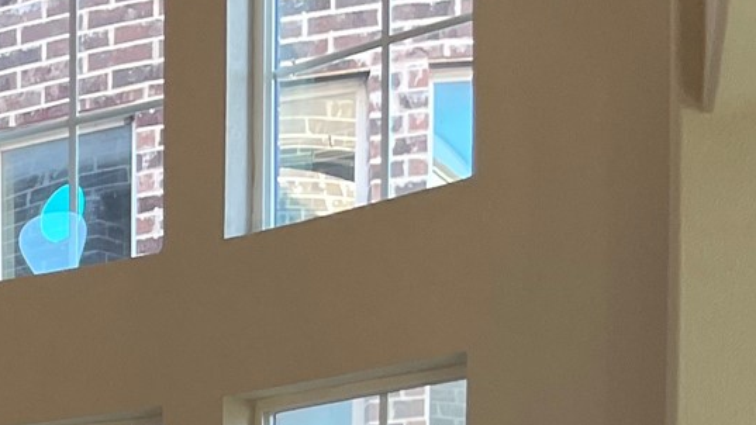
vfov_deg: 9.7
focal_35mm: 108
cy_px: 1065
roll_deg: +1.7
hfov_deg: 17.2
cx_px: -491
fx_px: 2165
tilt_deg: -5.5
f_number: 1.6
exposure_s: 1/122
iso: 100
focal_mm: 5.1
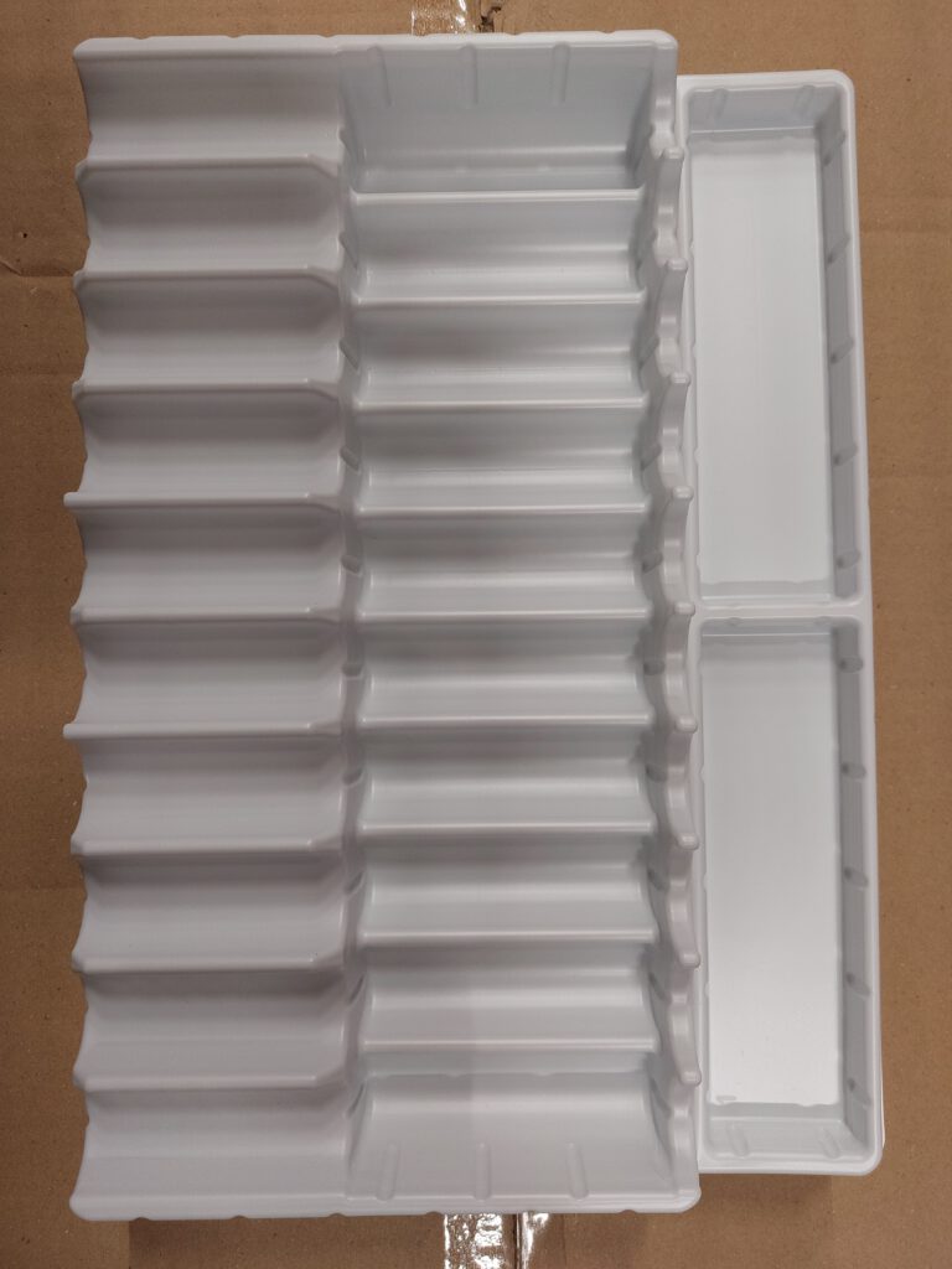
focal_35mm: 25
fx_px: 917
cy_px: 634
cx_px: 476
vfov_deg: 69.4
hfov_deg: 54.9
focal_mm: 5.23
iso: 160
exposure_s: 1/50
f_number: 1.8
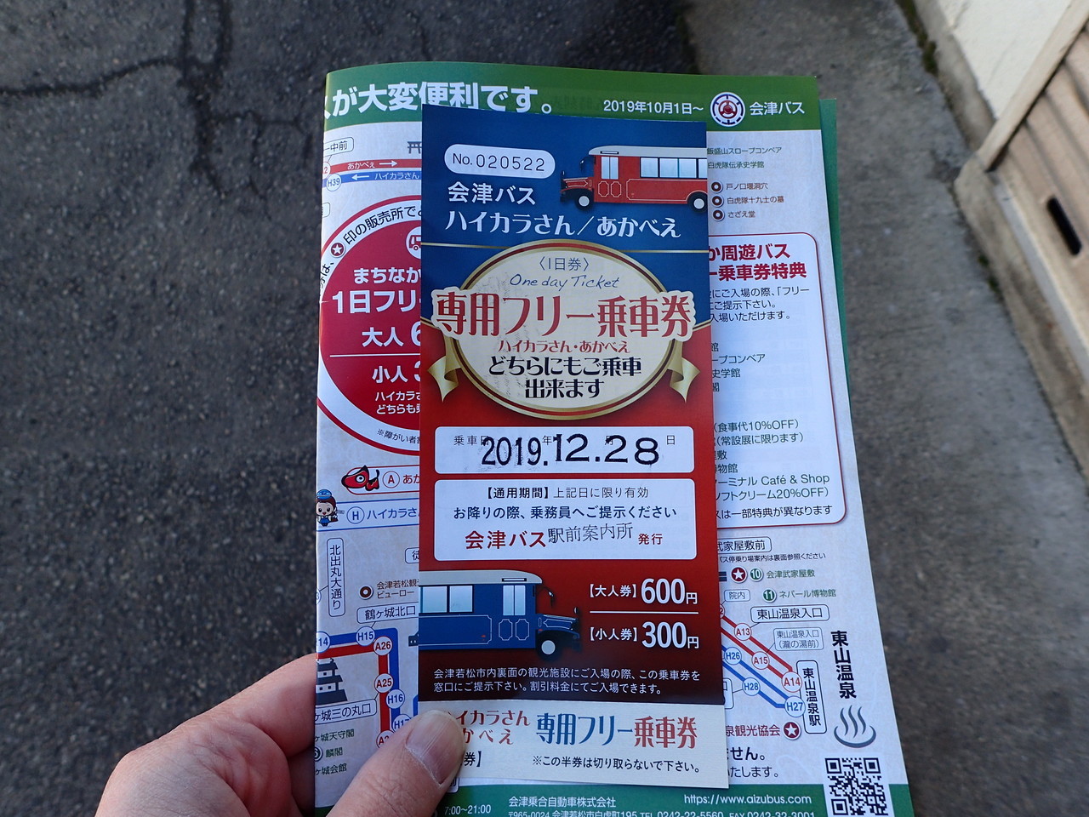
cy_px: 408
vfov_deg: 54.9
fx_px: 786
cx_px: 544
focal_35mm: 25
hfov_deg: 69.4
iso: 100
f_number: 2.8
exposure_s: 1/200
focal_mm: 4.5
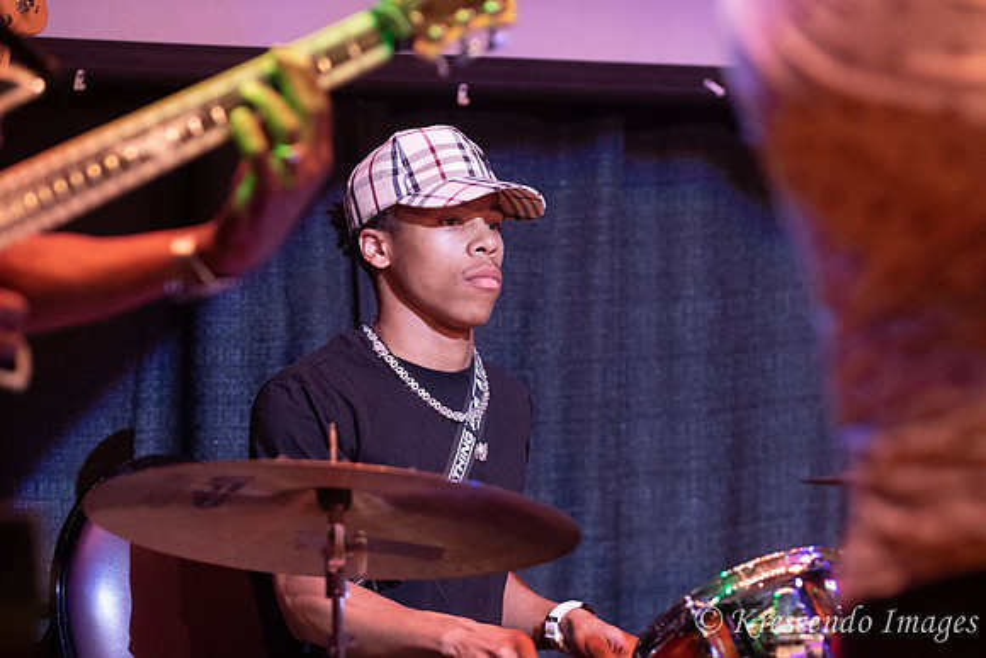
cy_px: 329
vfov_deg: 7.6
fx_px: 4931
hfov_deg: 11.4
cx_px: 493
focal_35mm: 180
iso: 3200
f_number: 2.8
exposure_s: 1/200
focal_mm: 120
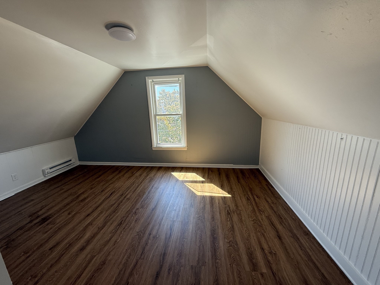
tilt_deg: -12.1
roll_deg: +1.9
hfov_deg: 102.1
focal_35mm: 14
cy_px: 142
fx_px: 154
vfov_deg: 85.7
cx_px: 190
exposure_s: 1/99
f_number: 2.2
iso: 80
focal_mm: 2.22
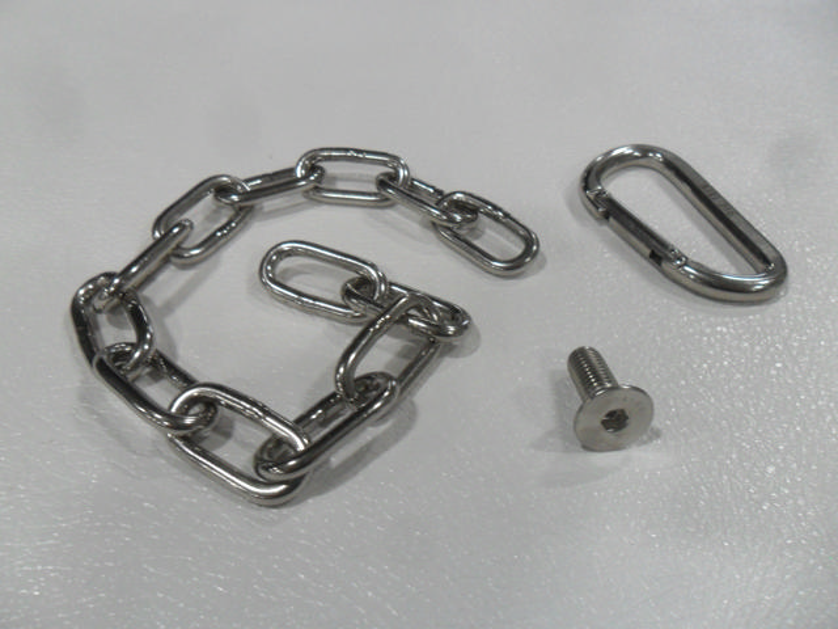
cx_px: 419
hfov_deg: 65.3
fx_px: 654
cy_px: 314
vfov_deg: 51.4
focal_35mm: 27
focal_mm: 4.9
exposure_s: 1/30
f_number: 3.5
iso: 160
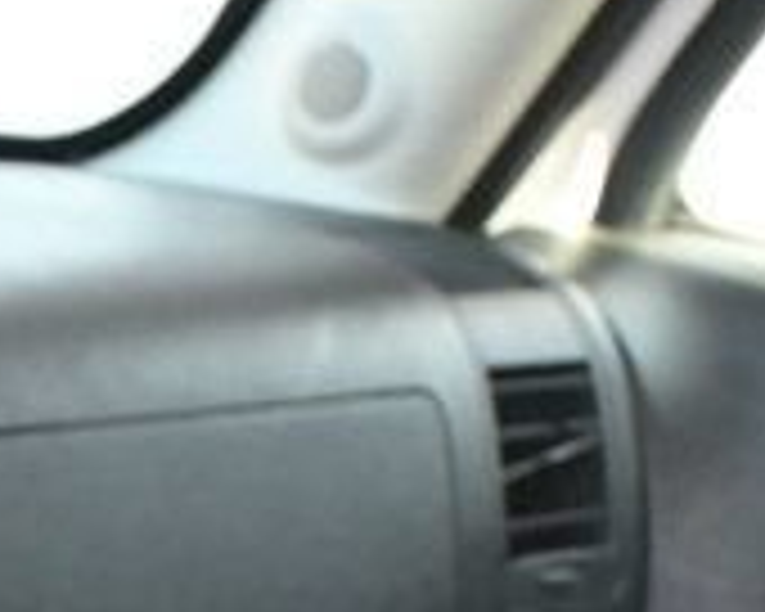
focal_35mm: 165
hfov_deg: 10.0
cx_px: -1152
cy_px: 1467
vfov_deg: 8.5
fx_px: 3745
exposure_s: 1/125
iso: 1000
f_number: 3.8
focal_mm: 19.5
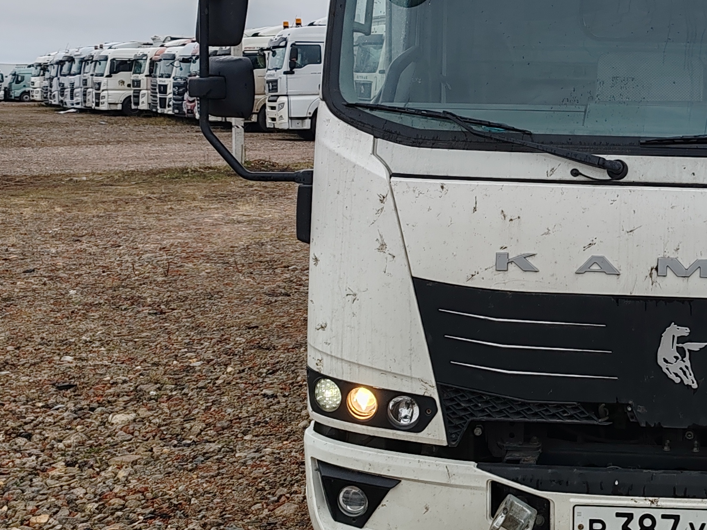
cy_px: 115
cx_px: 631
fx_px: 1266
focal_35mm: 62
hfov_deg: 29.9
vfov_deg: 23.3
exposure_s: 1/100
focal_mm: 6.12
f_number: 1.9
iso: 125
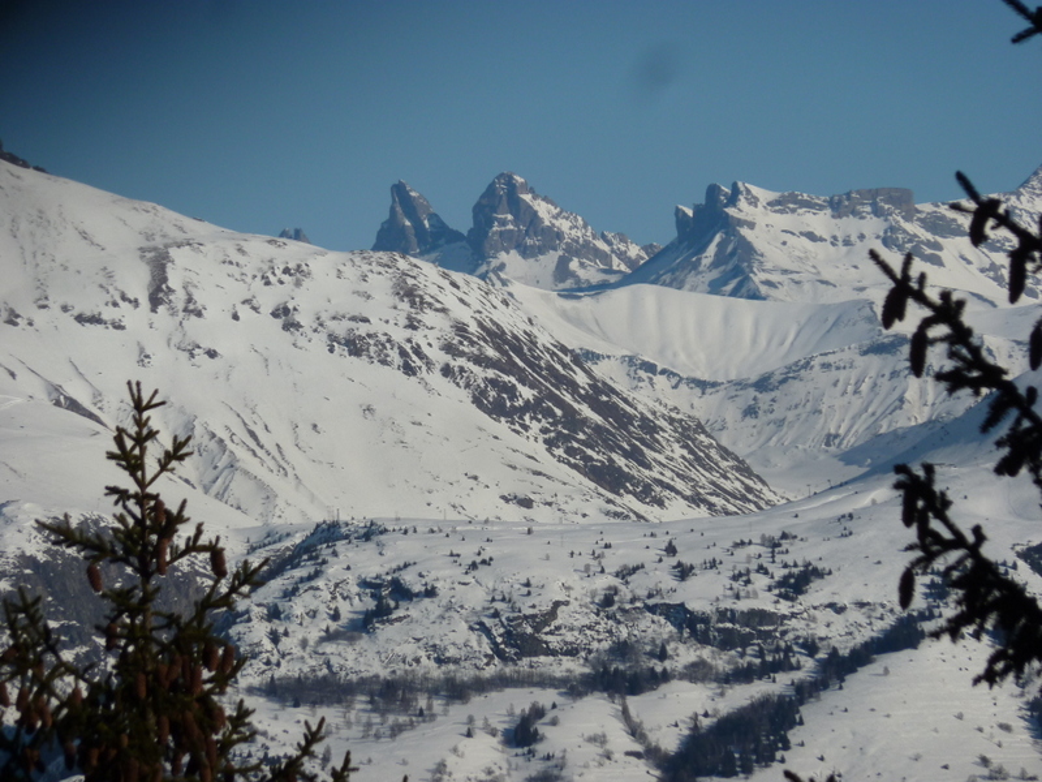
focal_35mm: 278
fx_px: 8368
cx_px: 521
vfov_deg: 5.3
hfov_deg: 7.1
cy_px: 391
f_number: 6.3
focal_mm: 45.7
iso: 80
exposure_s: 1/1300
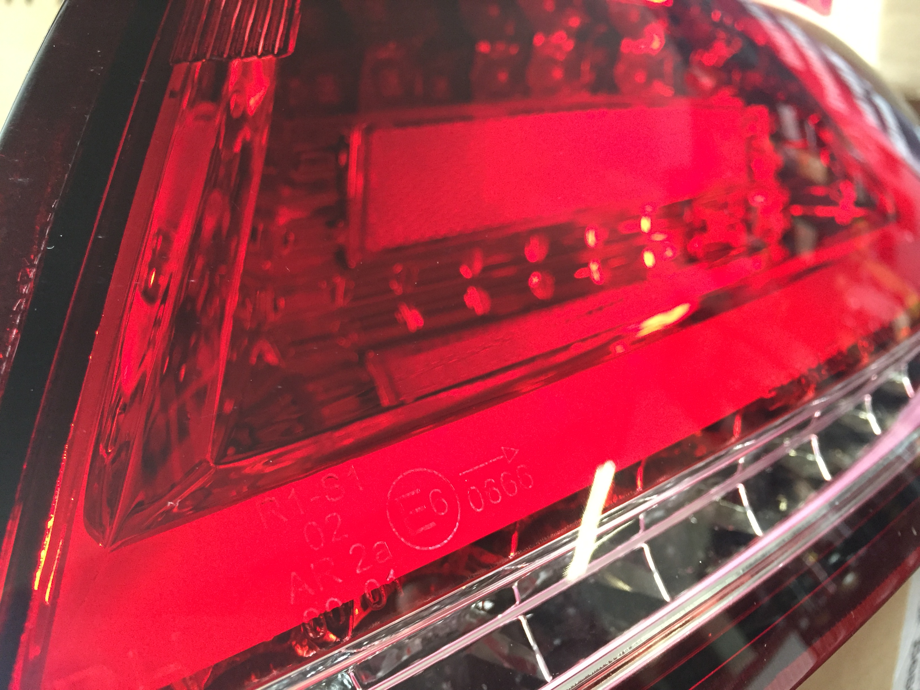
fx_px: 771
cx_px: 460
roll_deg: -1.7
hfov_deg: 61.7
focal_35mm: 29
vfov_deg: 48.2
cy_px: 345
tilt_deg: -18.1
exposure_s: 1/33
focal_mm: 4.15
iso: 250
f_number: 2.2
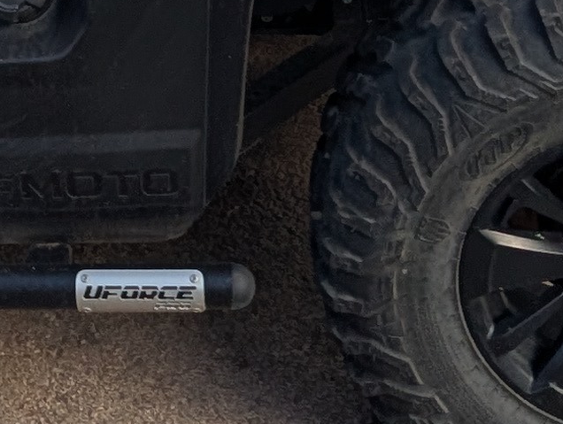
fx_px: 1254
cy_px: -381
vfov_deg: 15.8
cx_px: 134
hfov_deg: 25.0
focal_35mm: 77
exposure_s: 1/1300
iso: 52
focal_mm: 2.02
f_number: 1.7
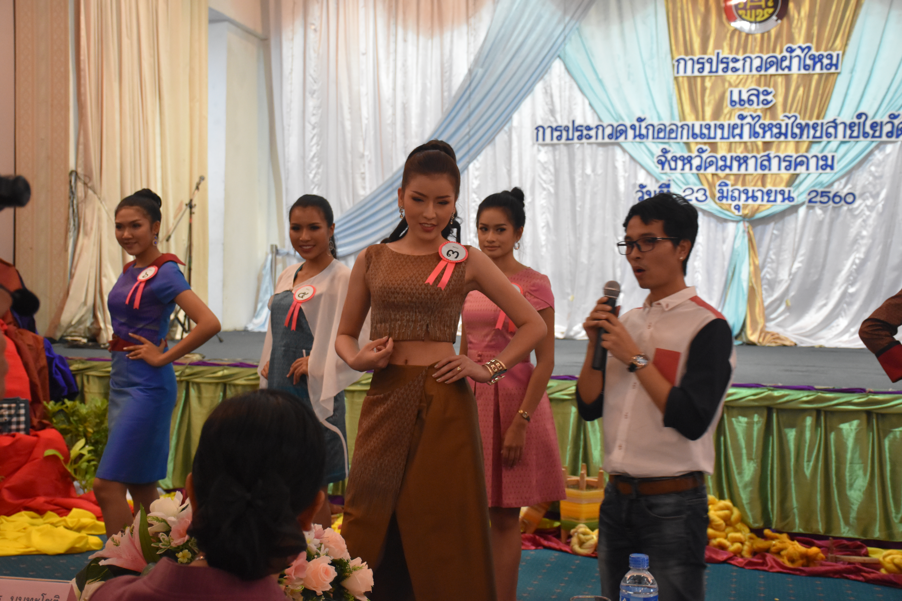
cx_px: 451
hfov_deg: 37.9
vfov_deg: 25.8
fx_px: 1315
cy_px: 300
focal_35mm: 52
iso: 2200
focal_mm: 35
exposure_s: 1/60
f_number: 4.2
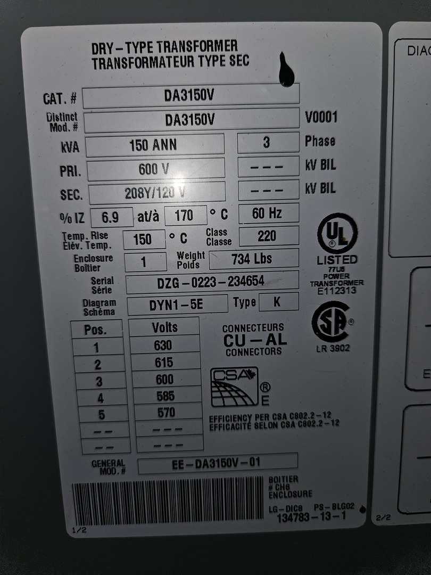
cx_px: 216
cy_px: 288
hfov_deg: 58.9
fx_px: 382
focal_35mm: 23
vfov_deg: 73.9
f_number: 1.8
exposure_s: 1/218
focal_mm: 5.4
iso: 25
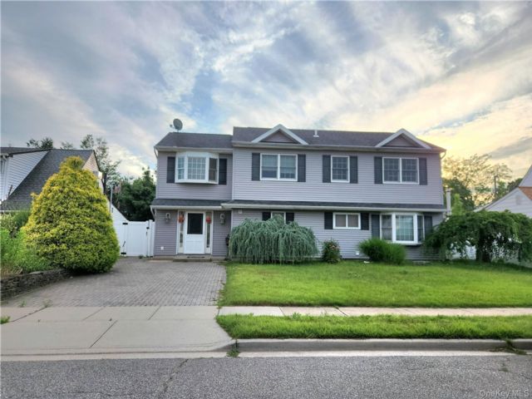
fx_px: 353
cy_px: 200
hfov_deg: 73.9
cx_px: 266
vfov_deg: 58.9
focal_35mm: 23
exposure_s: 1/833
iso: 20
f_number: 1.8
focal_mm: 5.4
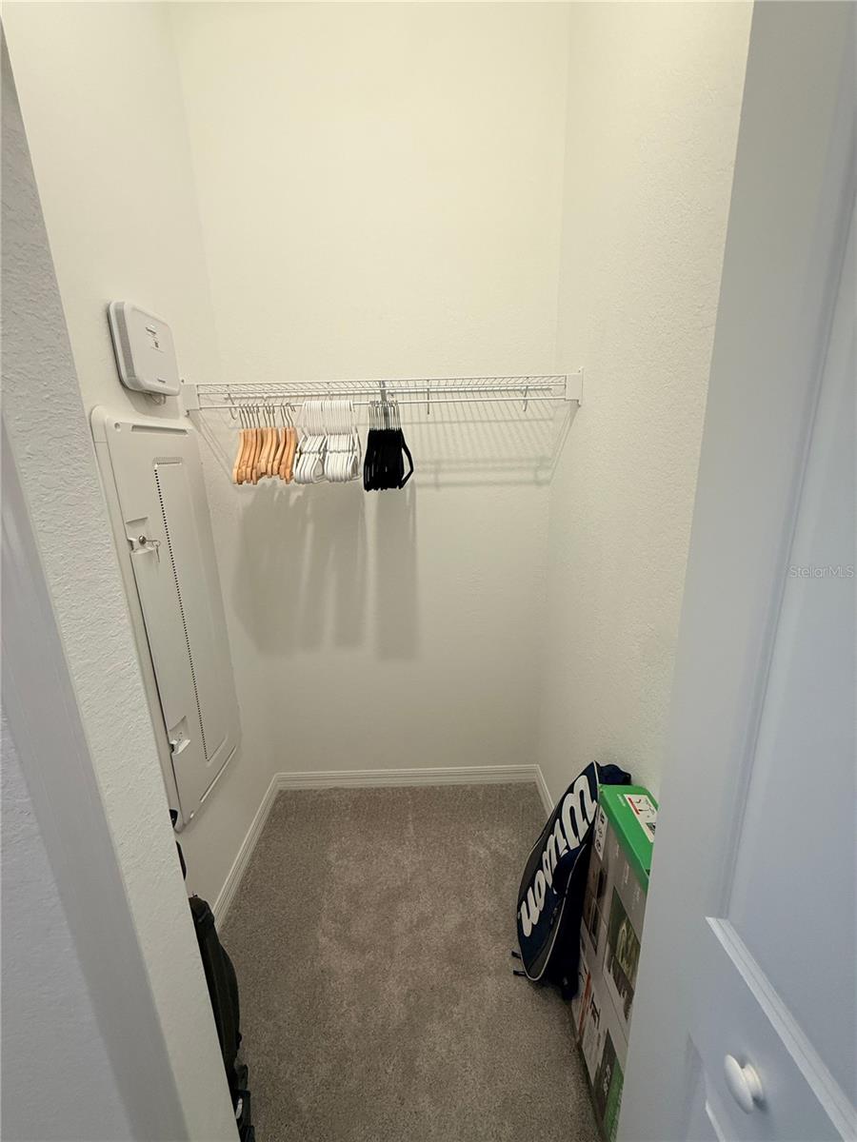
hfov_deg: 85.7
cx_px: 428
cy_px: 571
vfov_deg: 102.1
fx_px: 462
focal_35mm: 14
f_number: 2.2
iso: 250
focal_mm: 2.22
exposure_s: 1/120
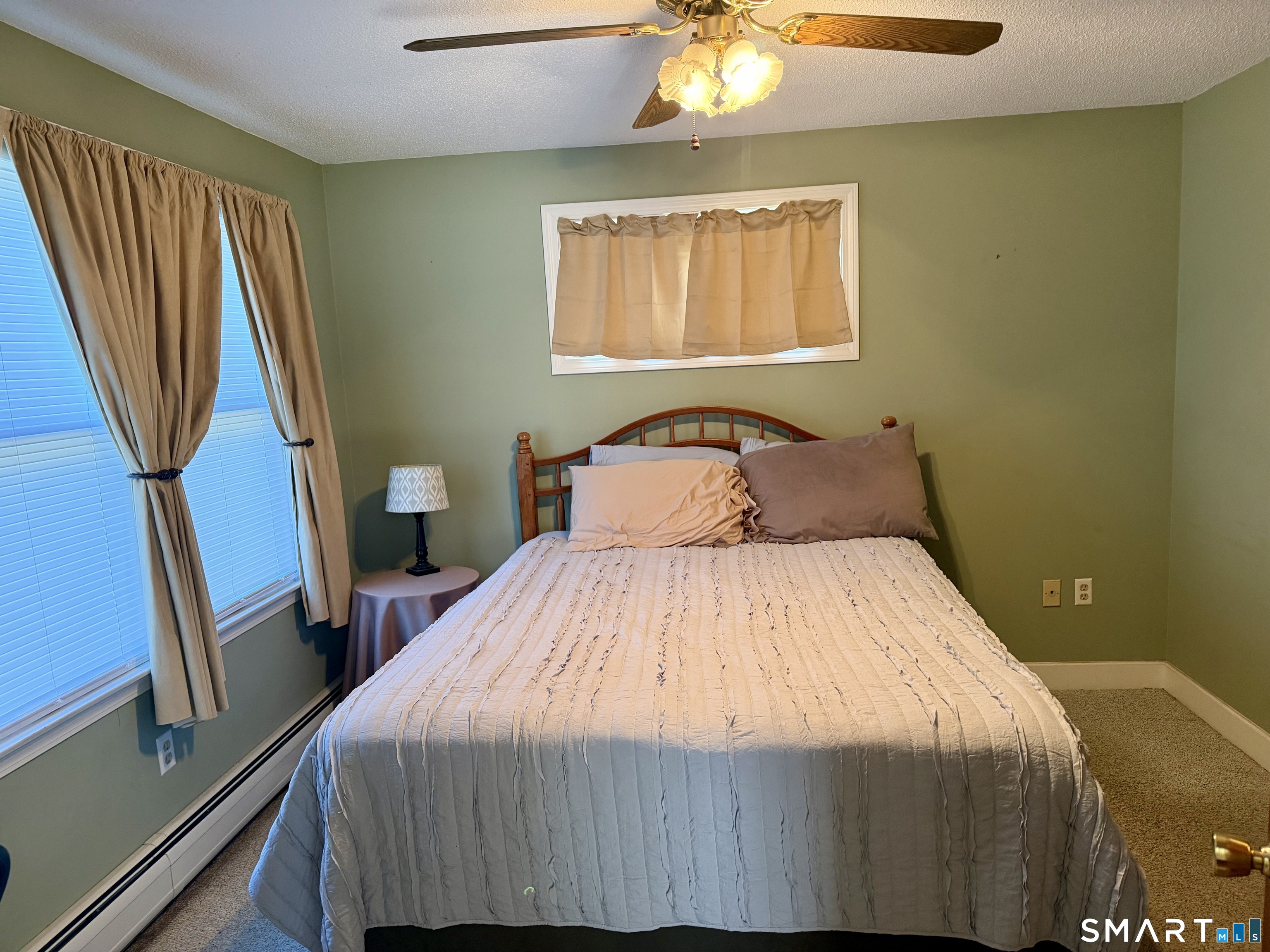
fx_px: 881
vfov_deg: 56.8
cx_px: 635
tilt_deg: -10.3
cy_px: 476
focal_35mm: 24
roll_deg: +4.5
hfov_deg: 71.6
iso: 400
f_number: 1.78
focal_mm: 6.76
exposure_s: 1/60
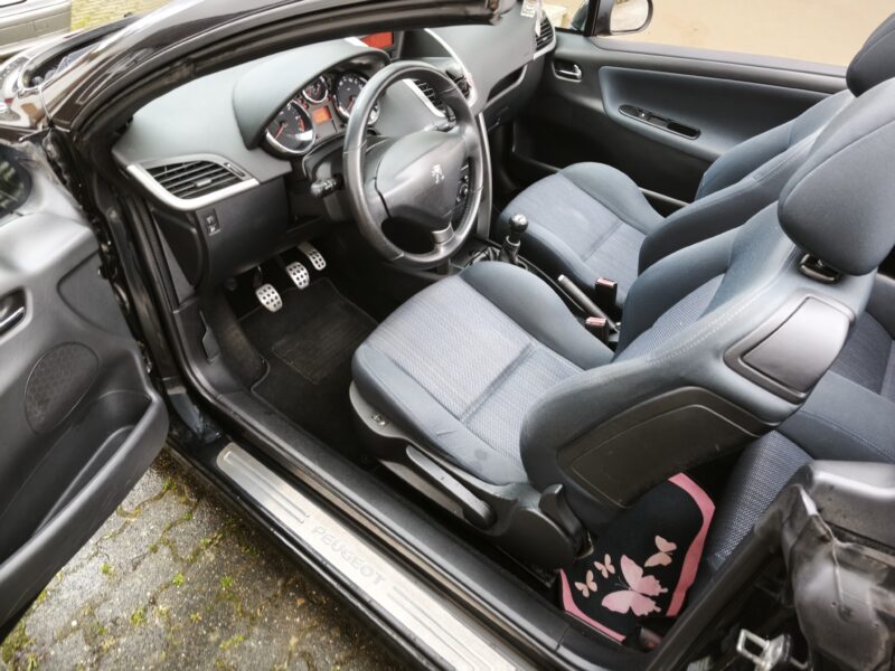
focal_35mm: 23
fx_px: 595
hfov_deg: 73.9
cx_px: 448
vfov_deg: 58.9
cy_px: 336
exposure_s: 1/50
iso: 400
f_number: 1.7
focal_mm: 5.35
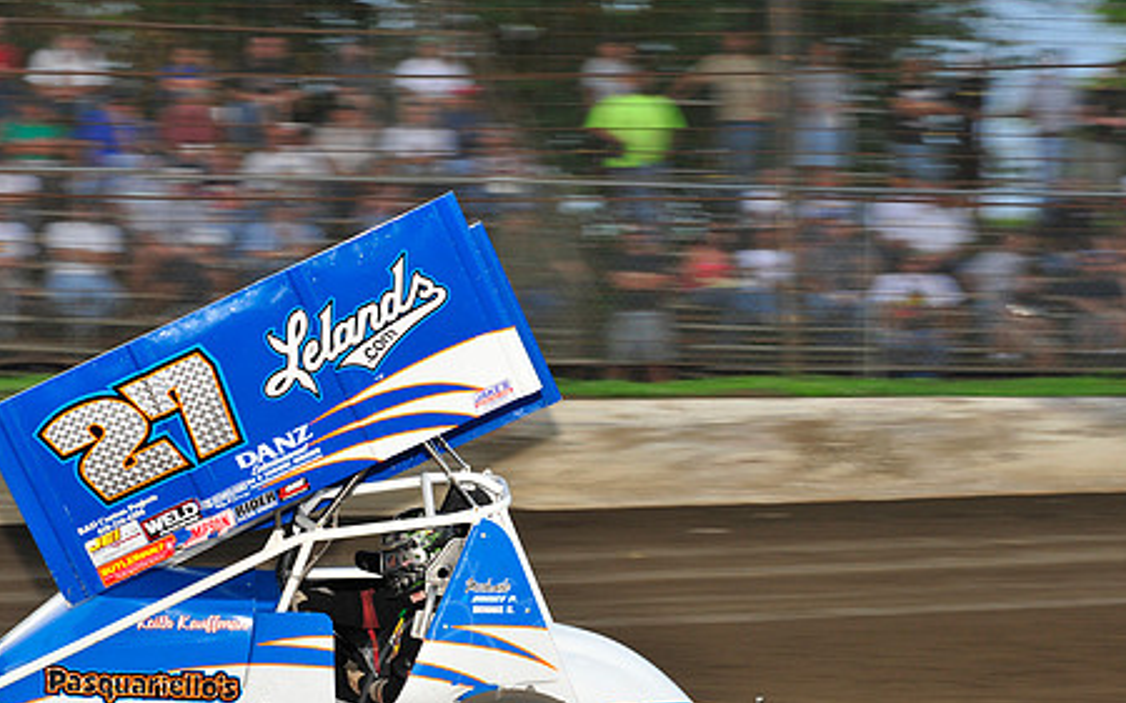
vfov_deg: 9.5
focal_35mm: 138
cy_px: 470
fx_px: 4234
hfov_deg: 15.1
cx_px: 420
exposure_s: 1/320
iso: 640
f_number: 7.1
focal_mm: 105
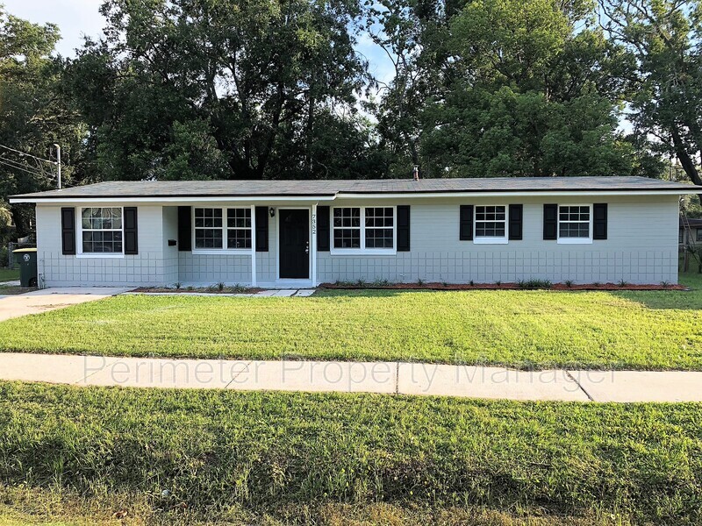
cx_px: 351
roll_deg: -0.1
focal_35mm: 28
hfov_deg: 63.4
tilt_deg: -3.0
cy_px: 263
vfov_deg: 49.7
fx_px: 568
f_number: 1.8
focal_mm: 3.99
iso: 20
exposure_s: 1/489
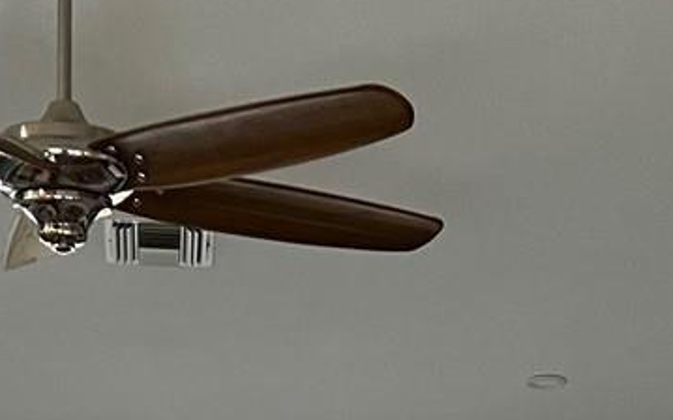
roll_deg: -0.7
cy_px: 977
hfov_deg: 17.0
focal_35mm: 123
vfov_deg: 9.5
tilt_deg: -7.7
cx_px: 249
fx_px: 2255
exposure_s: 1/60
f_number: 1.5
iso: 125
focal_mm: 5.7
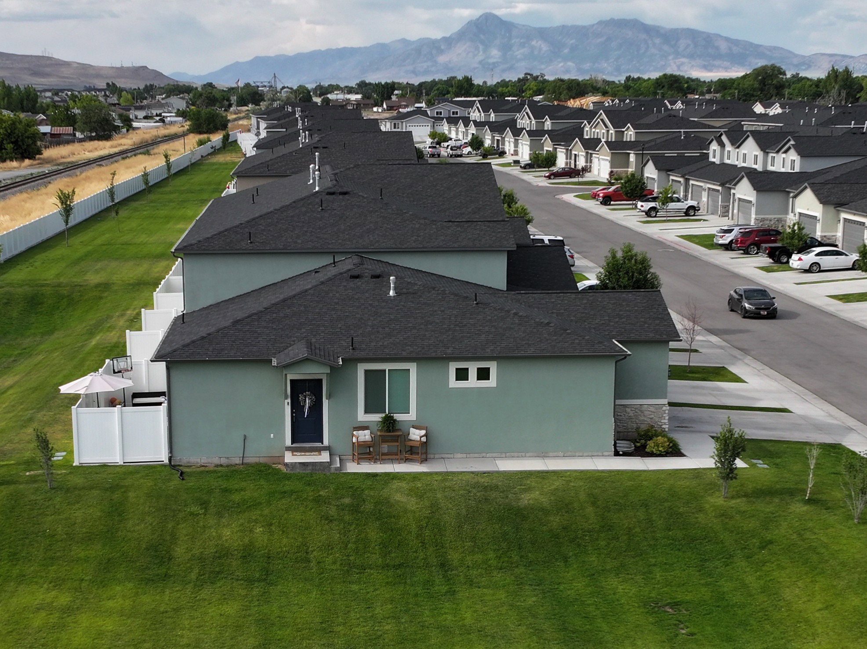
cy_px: 324
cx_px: 434
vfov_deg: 56.8
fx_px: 601
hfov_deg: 71.6
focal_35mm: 24
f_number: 2.8
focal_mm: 12.29
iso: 100
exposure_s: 1/1250
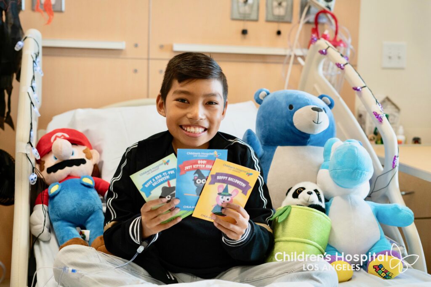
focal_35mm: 50
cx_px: 216
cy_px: 144
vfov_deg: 27.0
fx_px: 599
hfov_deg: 39.6
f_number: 3.5
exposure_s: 1/125
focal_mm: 50
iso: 1250
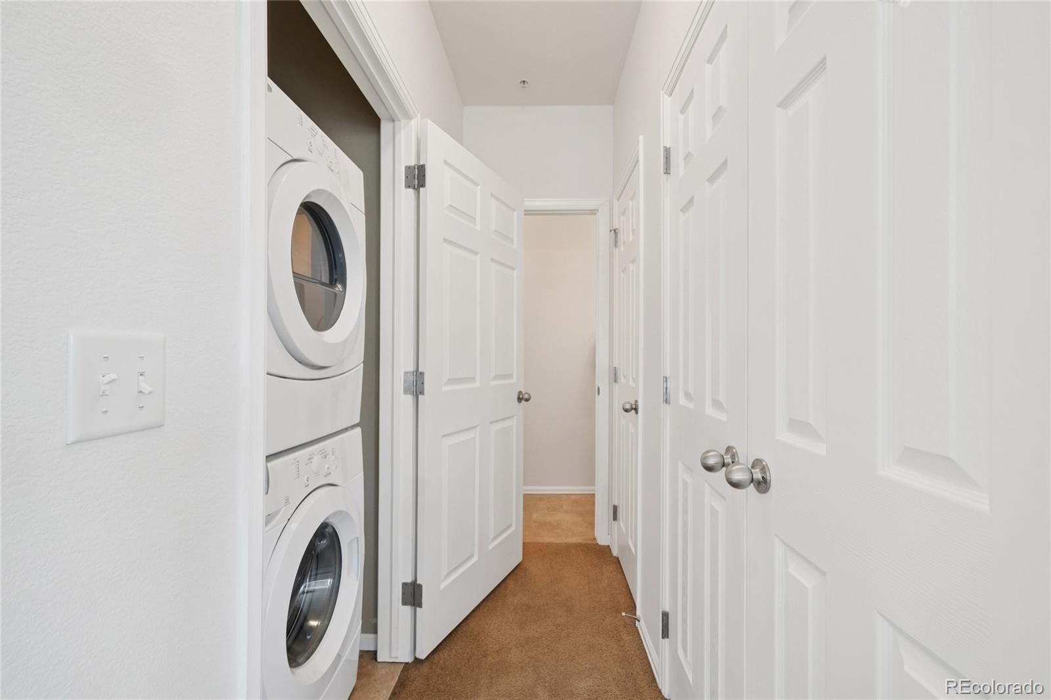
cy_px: 350
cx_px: 526
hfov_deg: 100.4
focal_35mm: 15
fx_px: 438
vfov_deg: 77.3
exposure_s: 1/13
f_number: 8
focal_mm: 10
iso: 800
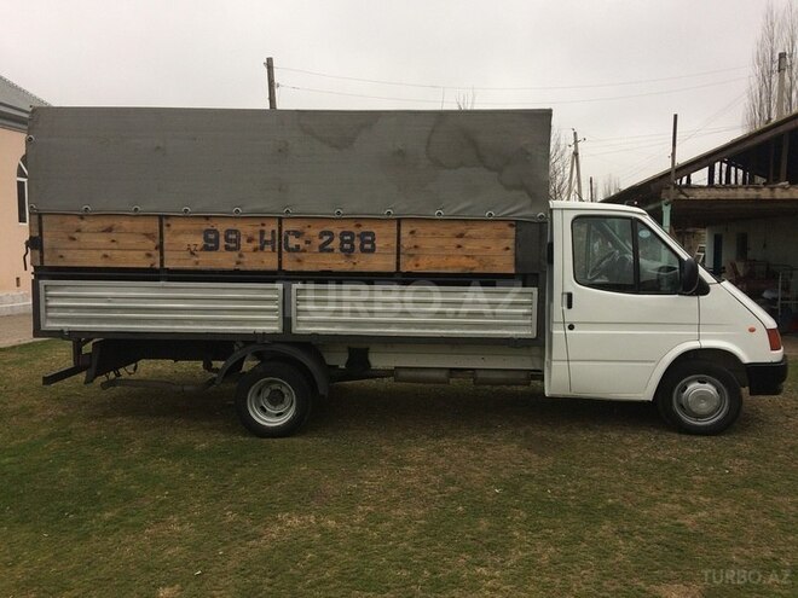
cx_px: 399
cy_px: 299
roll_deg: +1.8
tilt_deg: -1.9
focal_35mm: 29
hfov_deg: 61.7
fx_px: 669
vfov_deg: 48.2
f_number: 2.2
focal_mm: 4.15
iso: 32
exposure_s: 1/160
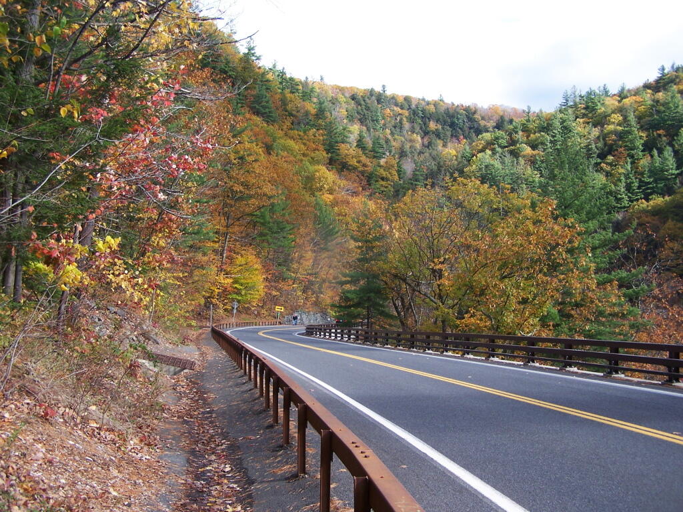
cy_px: 256
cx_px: 342
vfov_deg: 37.7
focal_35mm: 38
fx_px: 750
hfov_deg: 49.0
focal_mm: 6.3
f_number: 2.8
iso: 80
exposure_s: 1/500
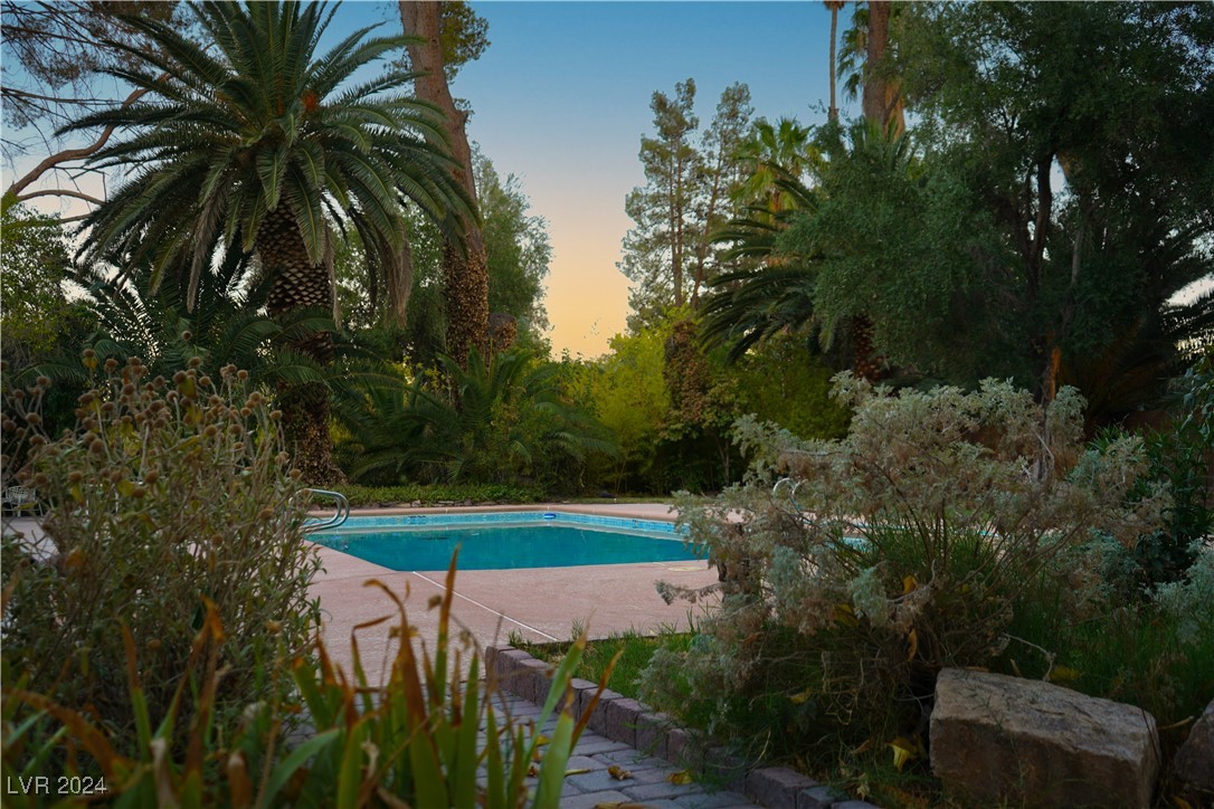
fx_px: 1248
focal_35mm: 37
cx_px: 607
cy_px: 404
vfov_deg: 35.9
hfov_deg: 51.9
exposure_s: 1/40
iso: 64
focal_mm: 37
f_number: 4
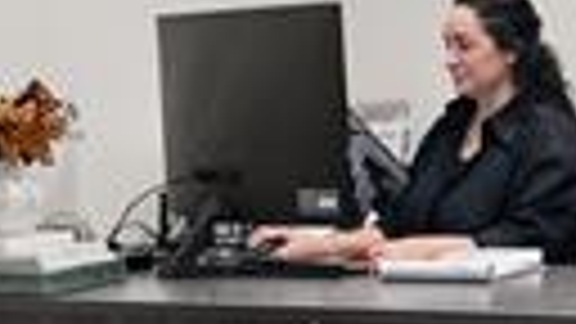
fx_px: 2111
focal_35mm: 138
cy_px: -56
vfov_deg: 8.7
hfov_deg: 15.5
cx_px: 396
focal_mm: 16.5
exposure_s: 1/8
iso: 2000
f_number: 7.1
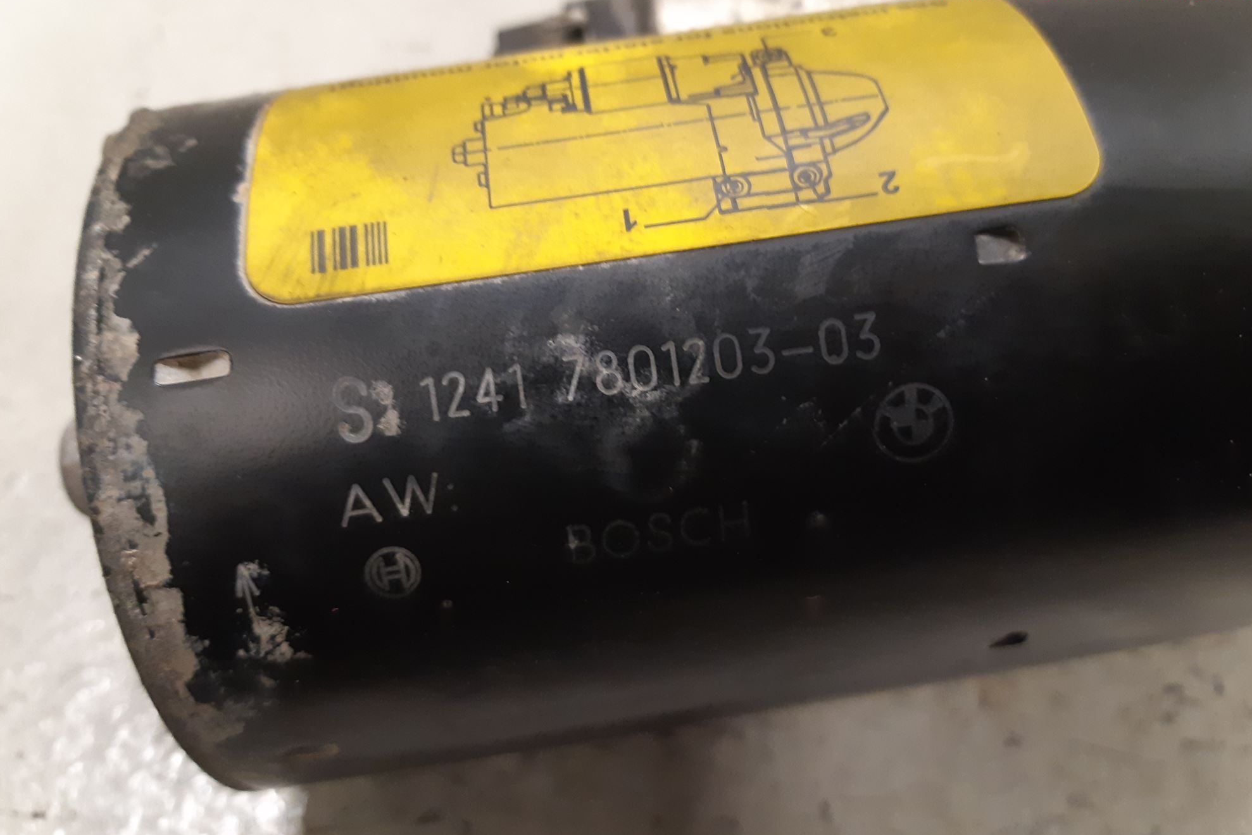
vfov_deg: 46.3
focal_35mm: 28
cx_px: 623
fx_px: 974
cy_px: 377
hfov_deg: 65.5
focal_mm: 3.93
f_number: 1.7
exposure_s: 1/33
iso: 250
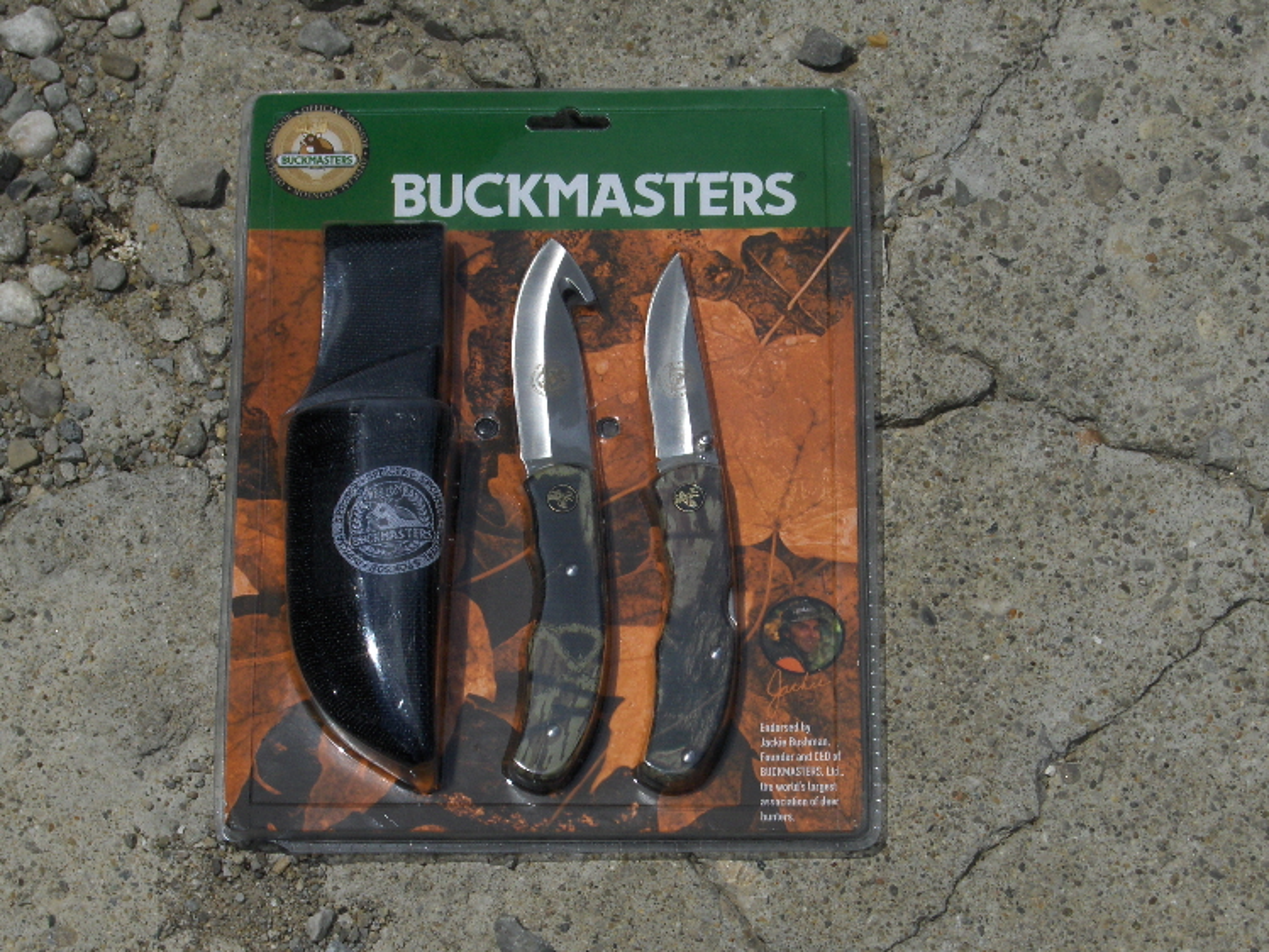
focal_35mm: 105
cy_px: 476
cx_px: 634
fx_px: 3850
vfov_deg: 14.1
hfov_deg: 18.7
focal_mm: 22.5
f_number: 8.5
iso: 100
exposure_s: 1/990
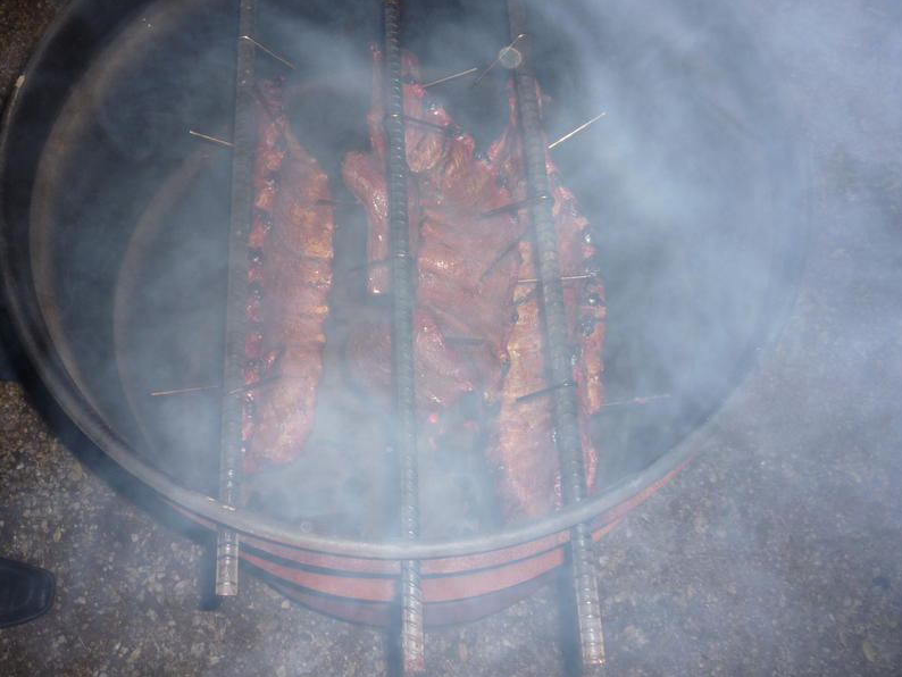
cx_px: 411
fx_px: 886
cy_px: 344
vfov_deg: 41.8
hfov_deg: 53.9
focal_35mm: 34
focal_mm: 5.2
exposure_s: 1/30
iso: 100
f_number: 3.3
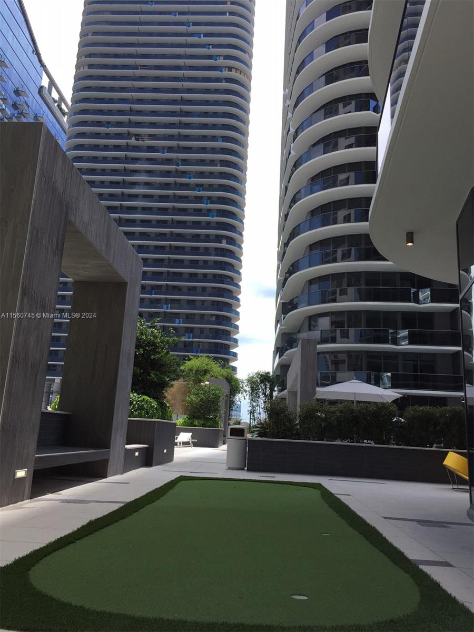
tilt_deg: +14.1
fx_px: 529
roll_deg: -3.7
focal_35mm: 29
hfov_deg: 48.2
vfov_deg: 61.7
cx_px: 237
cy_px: 316
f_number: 2.2
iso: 32
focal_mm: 4.15
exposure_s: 1/1319
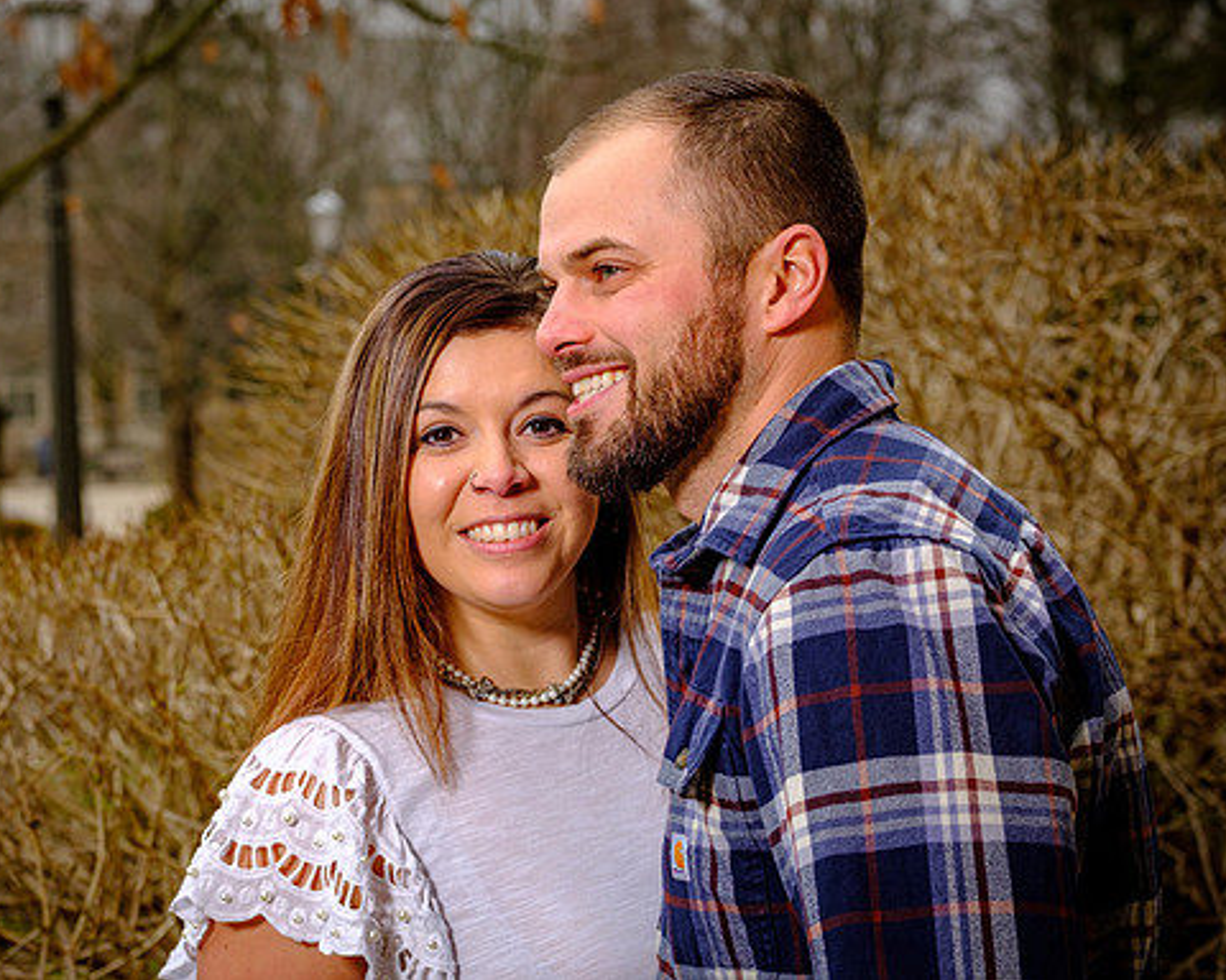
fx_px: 3084
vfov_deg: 18.1
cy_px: 489
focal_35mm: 85
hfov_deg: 22.5
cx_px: 501
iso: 200
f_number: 4.5
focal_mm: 50
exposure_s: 1/200
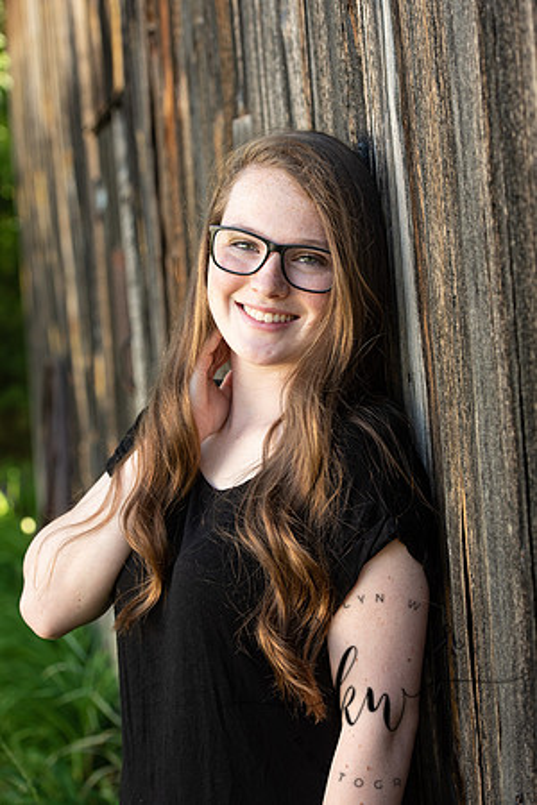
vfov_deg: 22.6
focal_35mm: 90
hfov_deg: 15.2
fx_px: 2014
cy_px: 402
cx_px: 268
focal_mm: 90
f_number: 5.6
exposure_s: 1/200
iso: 400
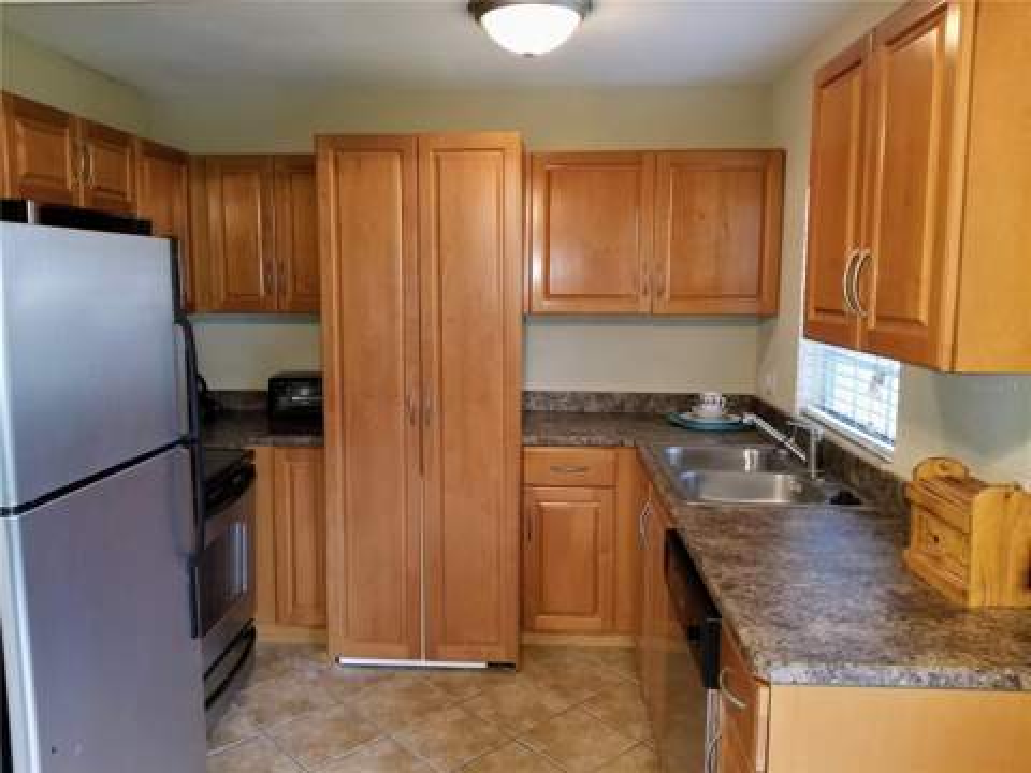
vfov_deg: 53.1
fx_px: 774
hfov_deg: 67.3
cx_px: 516
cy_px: 386
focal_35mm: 26
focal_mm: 4.25
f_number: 1.7
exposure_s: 1/24
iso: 160
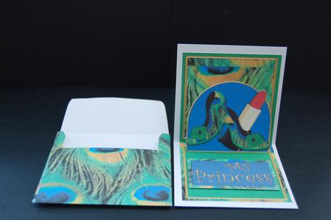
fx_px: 483
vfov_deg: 25.7
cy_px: 110
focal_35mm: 52
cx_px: 166
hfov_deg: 37.9
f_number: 4.8
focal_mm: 35
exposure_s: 1/40
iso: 400
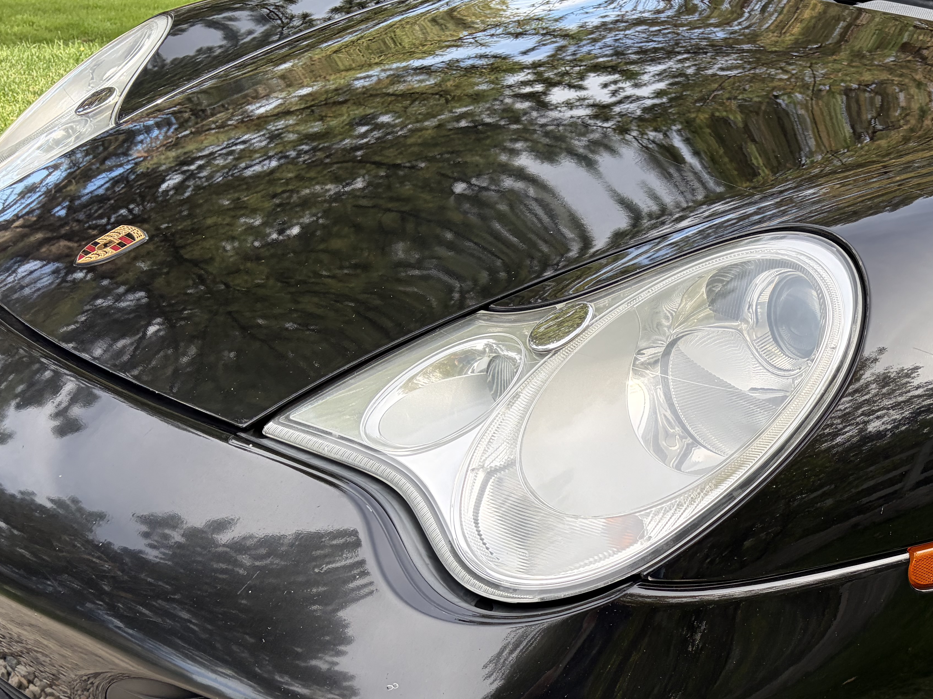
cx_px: 700
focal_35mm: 44
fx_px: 1186
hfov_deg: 41.7
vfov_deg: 32.3
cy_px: 521
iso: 50
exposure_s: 1/581
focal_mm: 5.96
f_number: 1.6
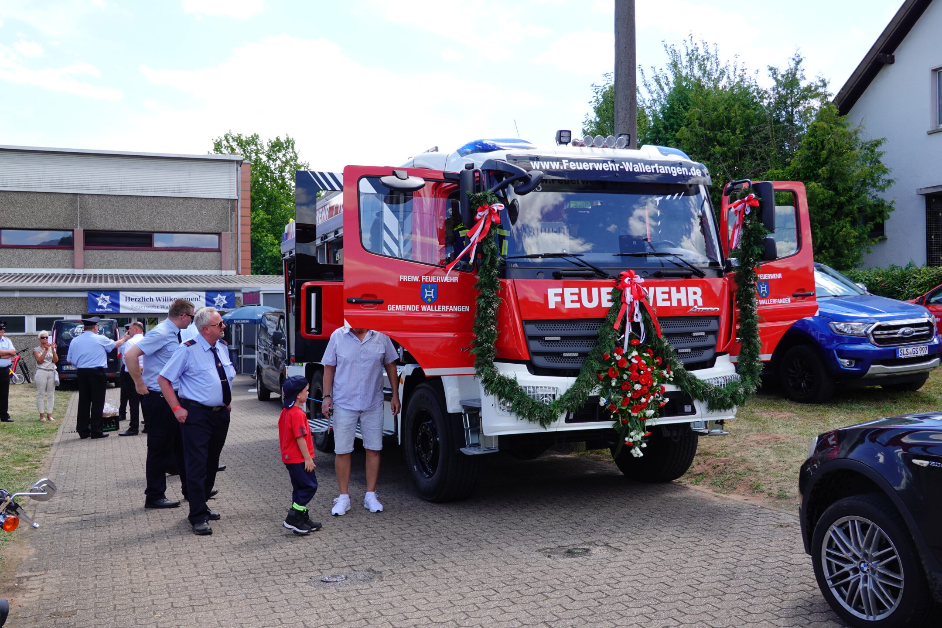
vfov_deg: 35.9
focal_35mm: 37
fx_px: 968
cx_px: 471
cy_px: 314
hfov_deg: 51.9
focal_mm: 13.84
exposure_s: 1/250
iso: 100
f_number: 4
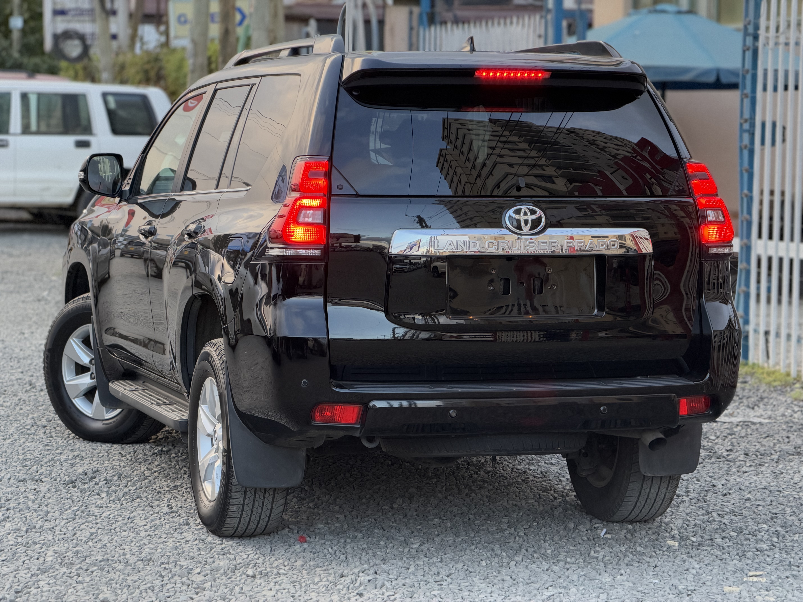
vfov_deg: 14.8
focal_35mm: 100
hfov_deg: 19.6
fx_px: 2320
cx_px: 402
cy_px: 301
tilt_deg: -5.3
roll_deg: +0.0
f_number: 2.8
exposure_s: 1/107
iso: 400
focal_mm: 16.89
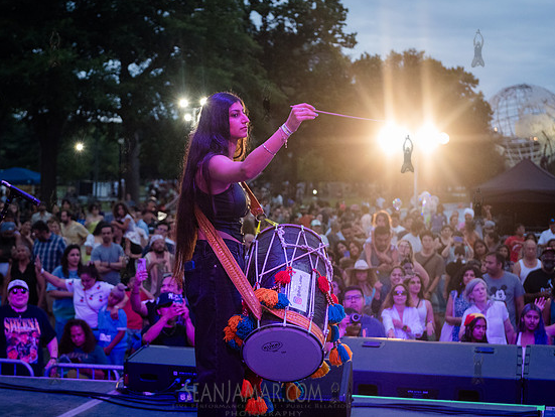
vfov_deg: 20.2
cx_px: 219
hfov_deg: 26.6
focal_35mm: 73
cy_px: 193
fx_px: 1171
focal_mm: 62
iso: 5000
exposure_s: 1/400
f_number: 4
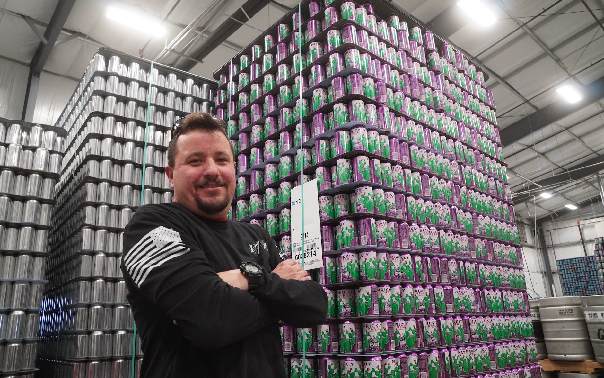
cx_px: 292
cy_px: 180
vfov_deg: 47.6
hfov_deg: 70.4
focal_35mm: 26
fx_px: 428
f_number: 6.3
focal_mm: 16
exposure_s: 1/30
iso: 1600
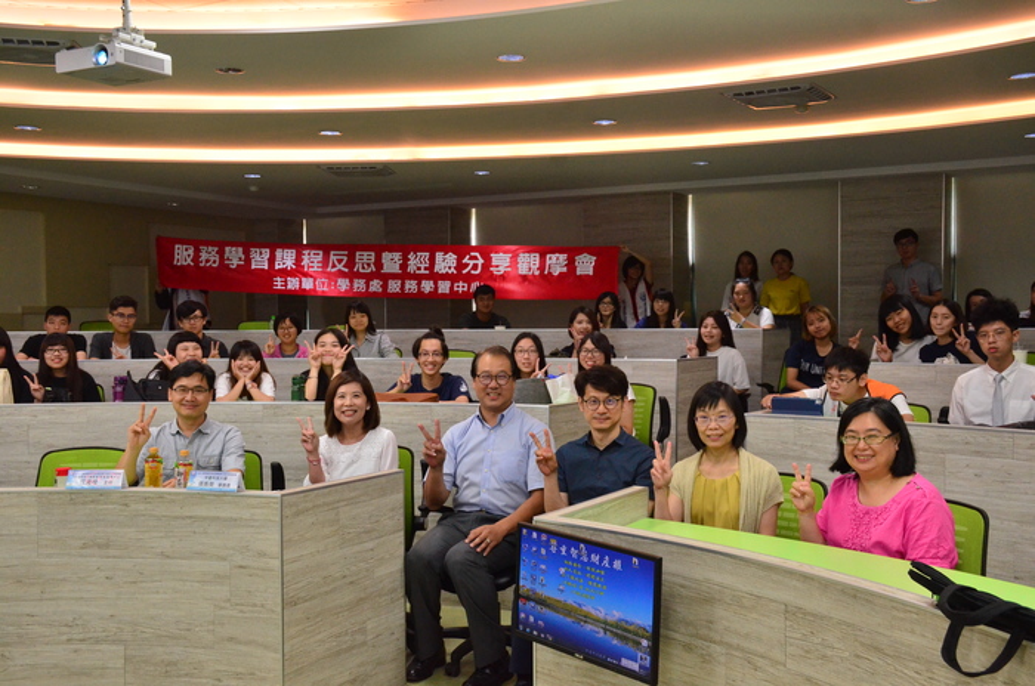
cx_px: 518
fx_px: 1119
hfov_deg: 49.6
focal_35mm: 39
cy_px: 343
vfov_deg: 34.1
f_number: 8
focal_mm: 26
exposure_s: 1/125
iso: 2000
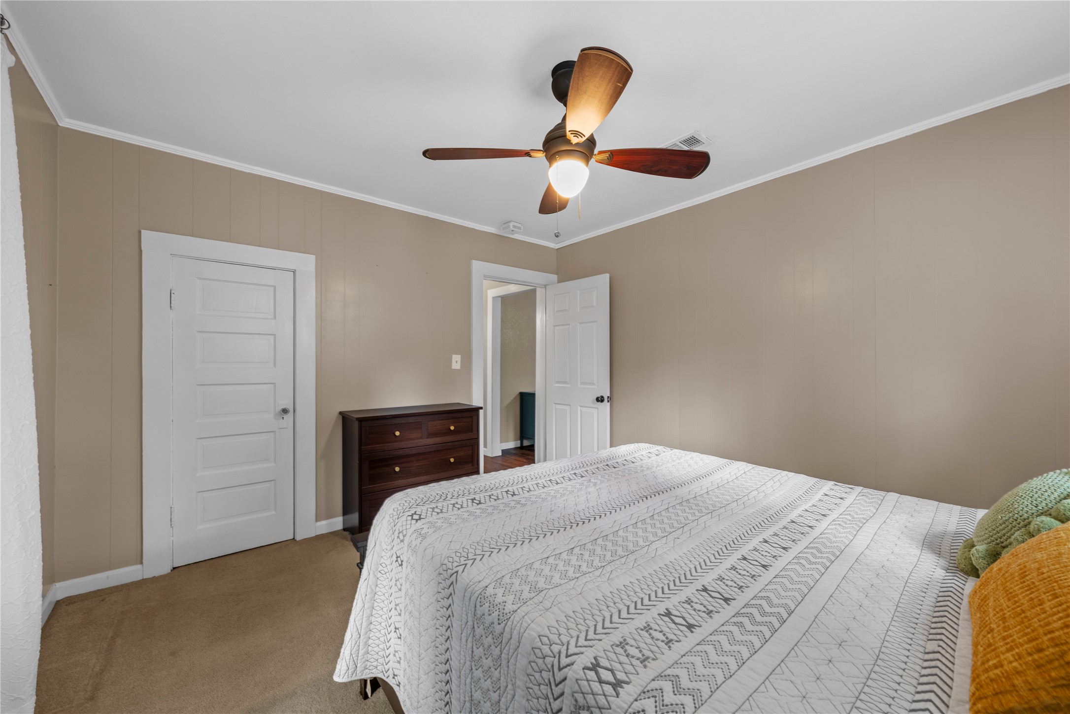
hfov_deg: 104.3
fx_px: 416
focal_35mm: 14
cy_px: 357
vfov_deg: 81.2
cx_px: 535
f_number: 9
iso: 320
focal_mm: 14
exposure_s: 2.5
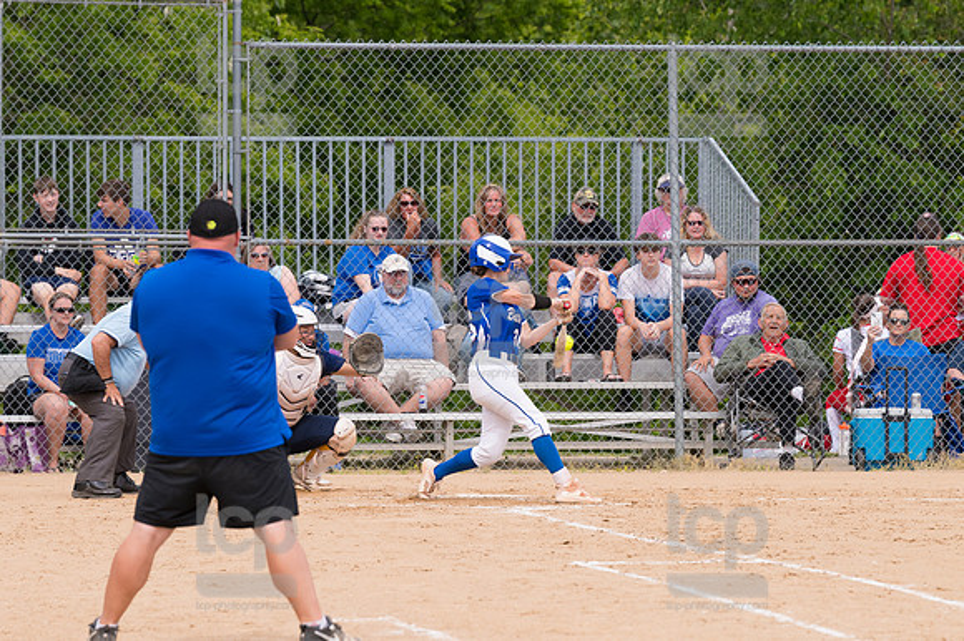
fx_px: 8028
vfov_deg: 4.6
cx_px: 482
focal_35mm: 300
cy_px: 320
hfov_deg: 6.9
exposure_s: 1/1600
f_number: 5.6
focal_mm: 200
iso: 320
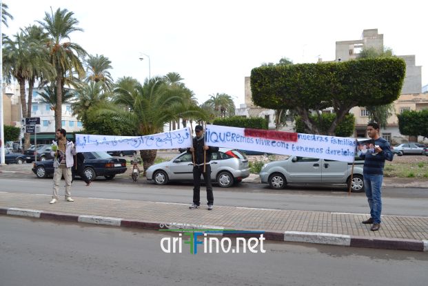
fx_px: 321
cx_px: 214
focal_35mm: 27
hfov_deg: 67.4
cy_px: 143
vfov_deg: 47.9
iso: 100
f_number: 6.3
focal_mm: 18
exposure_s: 1/160
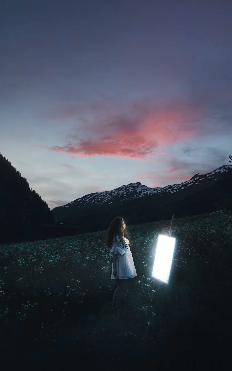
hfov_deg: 44.3
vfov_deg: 66.3
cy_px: 202
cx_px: 138
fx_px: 283
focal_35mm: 28
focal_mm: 24
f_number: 2.8
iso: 100
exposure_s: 1/400
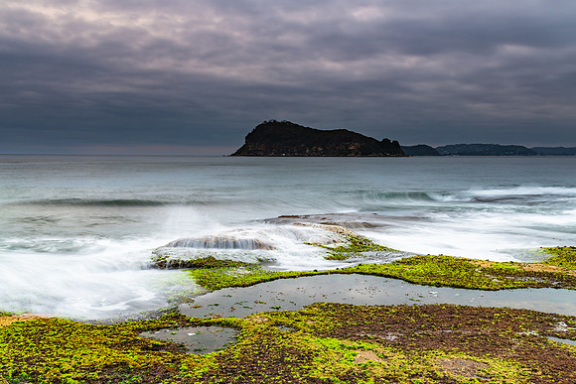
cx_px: 288
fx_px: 579
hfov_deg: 52.9
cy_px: 192
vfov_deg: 36.7
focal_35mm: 36
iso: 100
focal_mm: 35
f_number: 8
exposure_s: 1.6
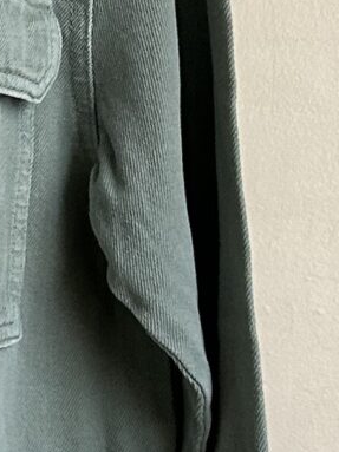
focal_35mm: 174
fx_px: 2273
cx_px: -256
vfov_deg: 11.4
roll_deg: -0.5
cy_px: 257
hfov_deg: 8.2
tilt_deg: -1.2
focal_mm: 5.7
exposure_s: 1/104
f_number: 1.5
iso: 125
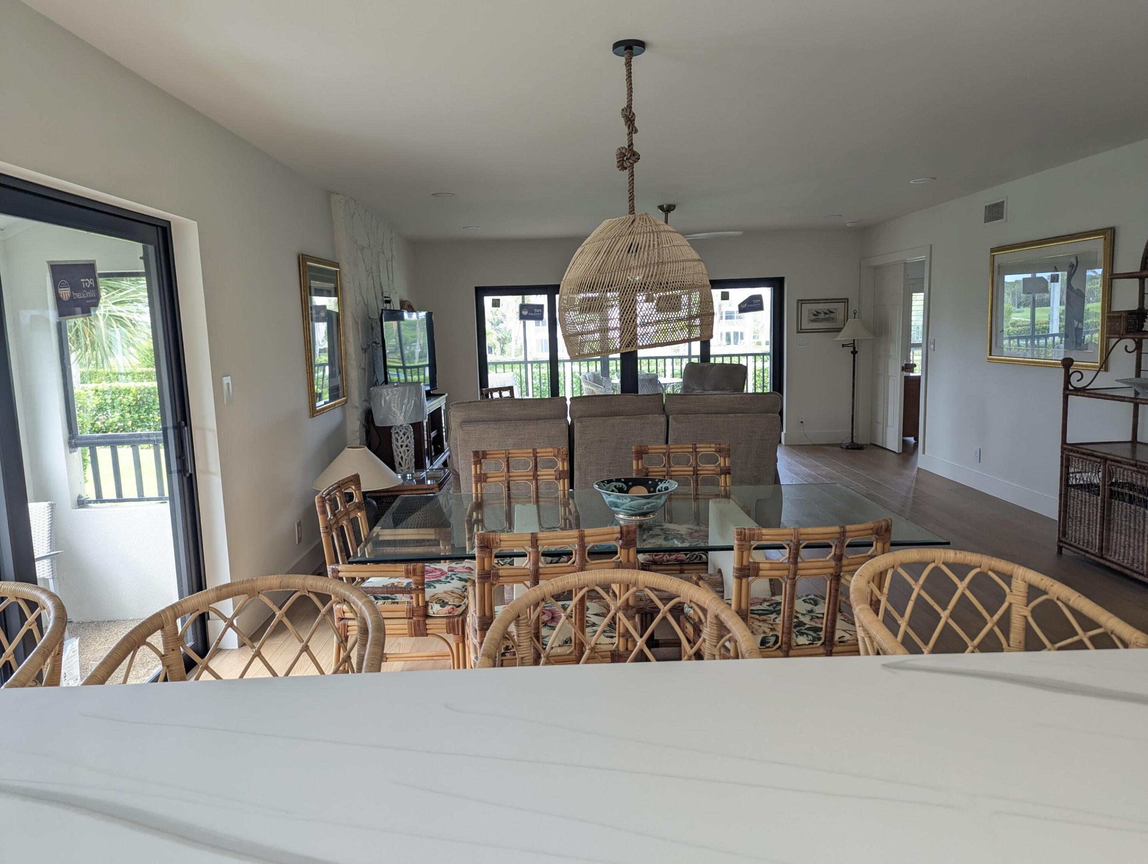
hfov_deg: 71.5
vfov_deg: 56.9
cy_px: 432
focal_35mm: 24
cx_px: 574
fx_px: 797
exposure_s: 1/90
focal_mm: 6.81
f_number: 1.85
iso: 94
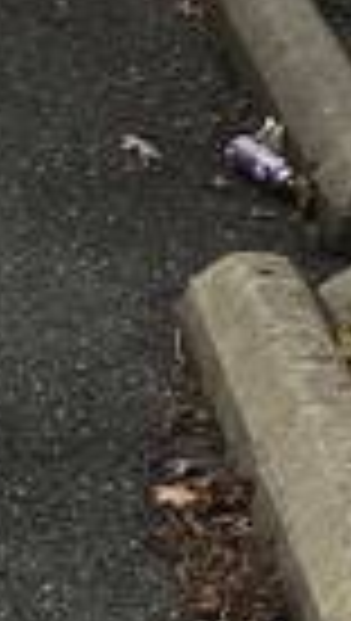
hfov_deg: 6.2
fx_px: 3017
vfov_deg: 10.8
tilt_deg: +4.1
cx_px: 990
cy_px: -612
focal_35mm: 183
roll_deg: +0.8
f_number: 2.2
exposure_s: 1/686
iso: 25
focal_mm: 4.15
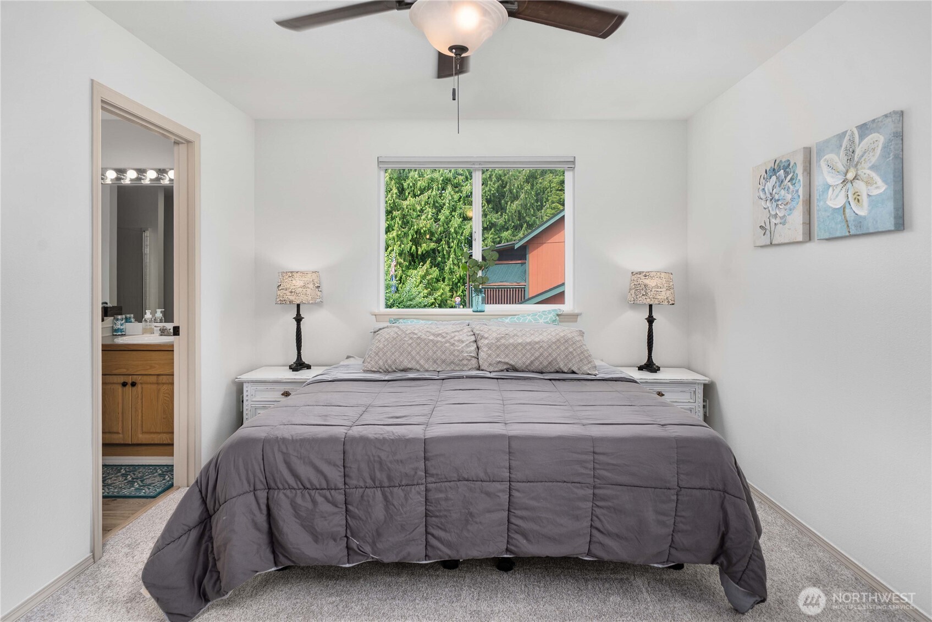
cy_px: 311
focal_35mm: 19
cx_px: 466
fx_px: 492
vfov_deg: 64.6
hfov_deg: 86.9
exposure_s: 1/30
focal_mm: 19
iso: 1000
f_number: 7.1
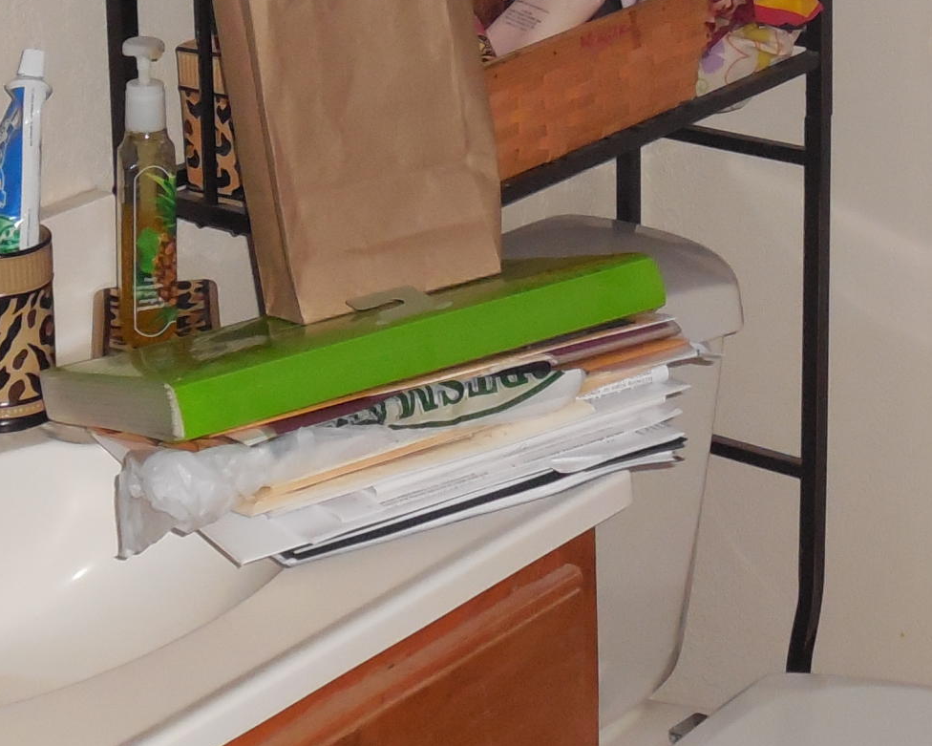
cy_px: -124
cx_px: 755
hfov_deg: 16.7
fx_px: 3145
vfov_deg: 13.2
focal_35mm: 114
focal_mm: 6.8
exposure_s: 1/30
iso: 320
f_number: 4.2
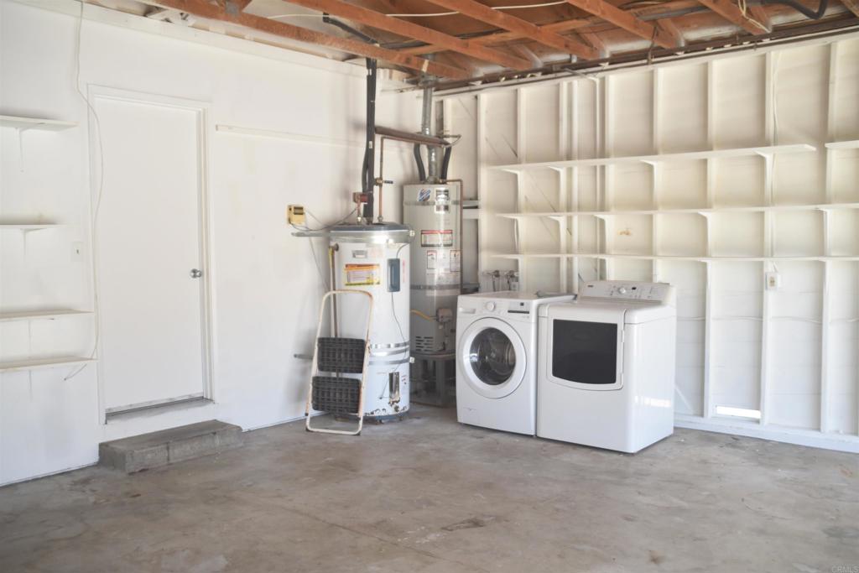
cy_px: 286
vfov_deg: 41.1
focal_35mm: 32
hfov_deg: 58.7
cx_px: 430
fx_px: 764
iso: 400
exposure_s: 1/125
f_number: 5.6
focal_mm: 32
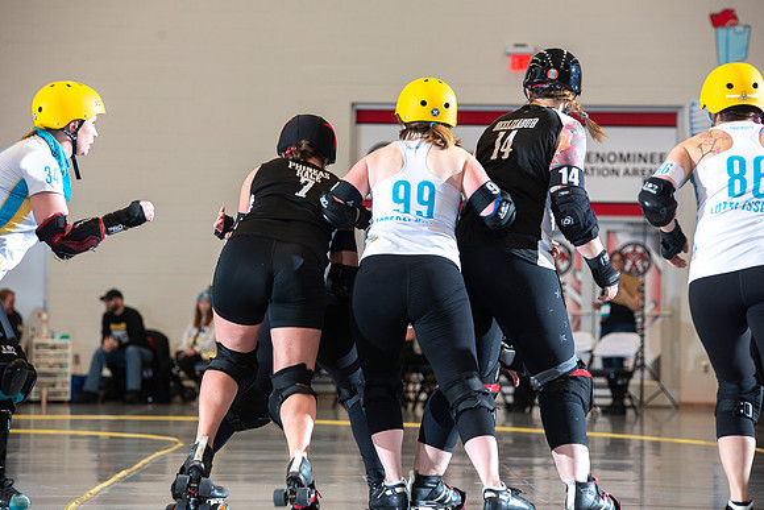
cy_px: 255
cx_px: 382
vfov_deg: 8.6
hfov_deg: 12.8
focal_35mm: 160
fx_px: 3396
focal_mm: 160
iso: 500
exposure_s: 1/160
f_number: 5.6
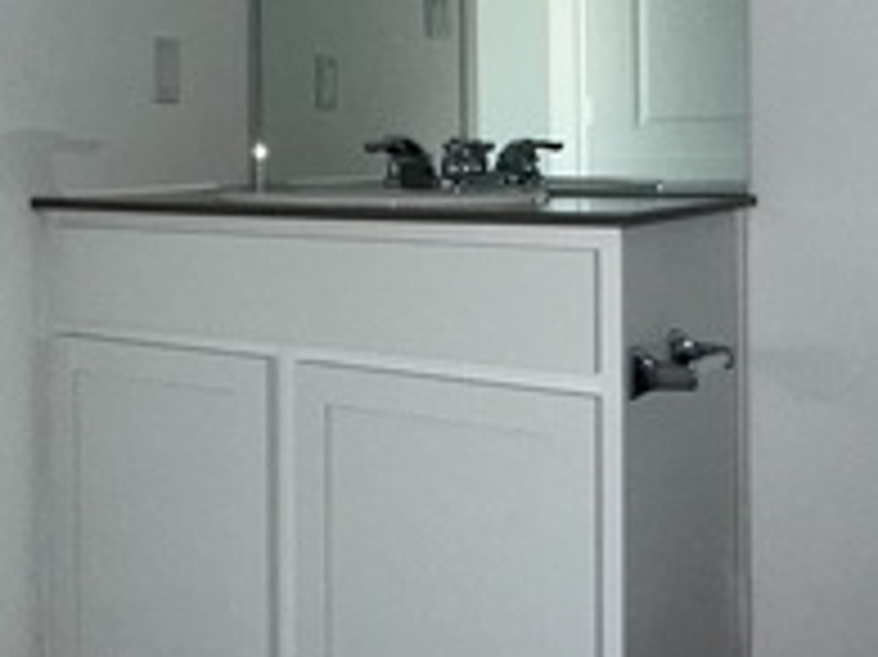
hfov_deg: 41.0
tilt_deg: +0.6
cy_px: 144
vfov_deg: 30.8
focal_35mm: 46
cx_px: 342
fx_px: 1166
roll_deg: -0.1
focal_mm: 2.22
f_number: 2.2
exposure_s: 1/60
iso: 100
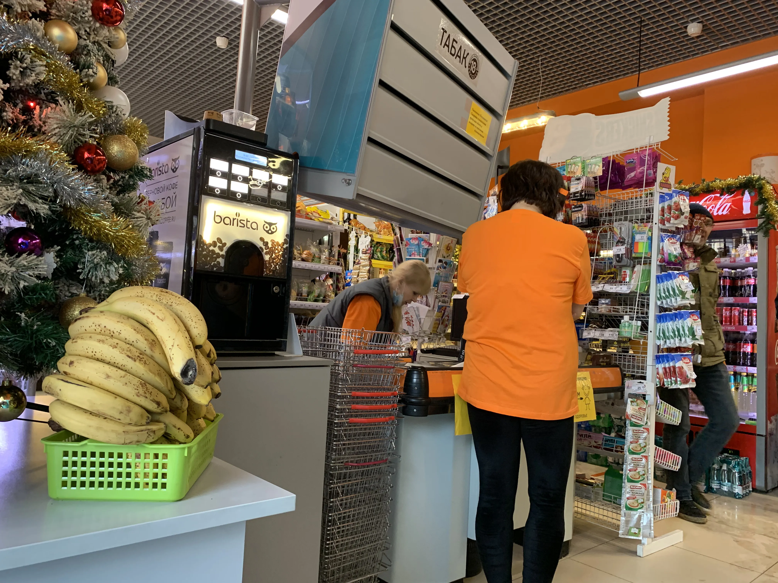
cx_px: 389
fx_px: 584
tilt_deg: +2.3
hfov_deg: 67.3
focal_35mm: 26
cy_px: 292
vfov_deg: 53.1
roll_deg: -3.4
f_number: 1.8
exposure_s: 1/50
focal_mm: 4.25
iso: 200
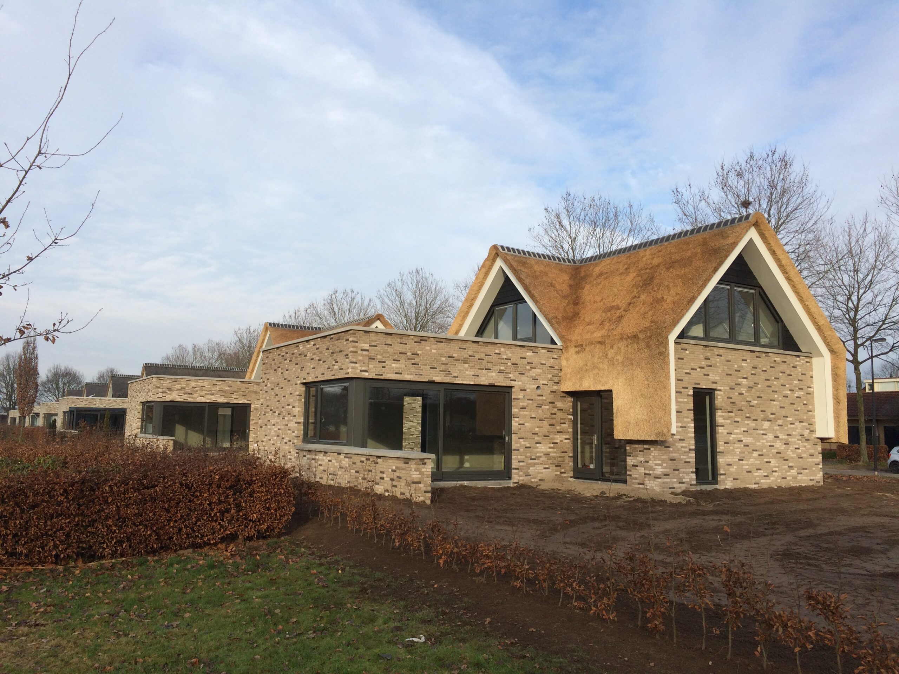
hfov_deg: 61.7
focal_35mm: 29
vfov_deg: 48.2
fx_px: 753
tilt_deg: +6.6
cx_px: 450
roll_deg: -1.3
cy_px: 337
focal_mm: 4.15
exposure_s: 1/1109
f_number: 2.2
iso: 32
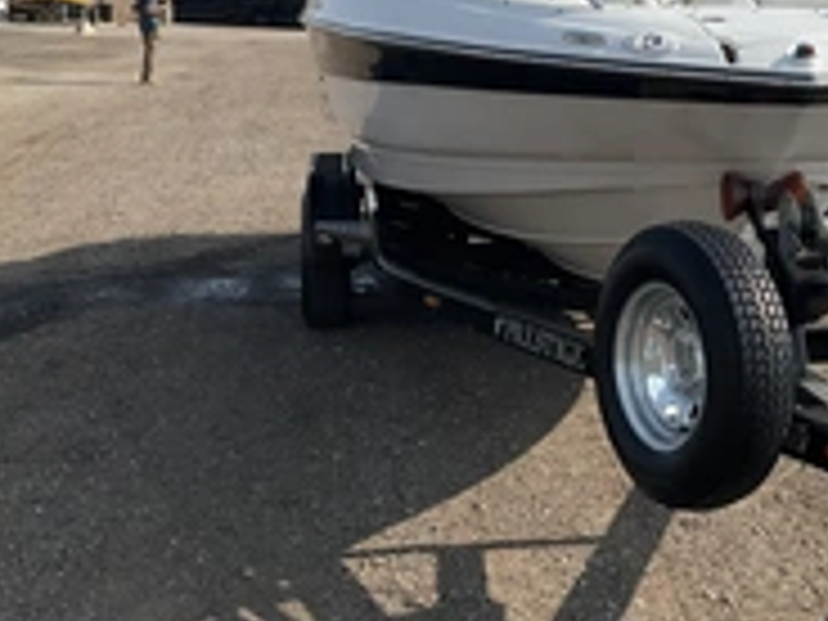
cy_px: 126
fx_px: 1507
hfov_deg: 30.0
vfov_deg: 23.0
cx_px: 670
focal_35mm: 63
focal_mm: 3
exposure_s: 1/2227
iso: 25
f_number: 1.8
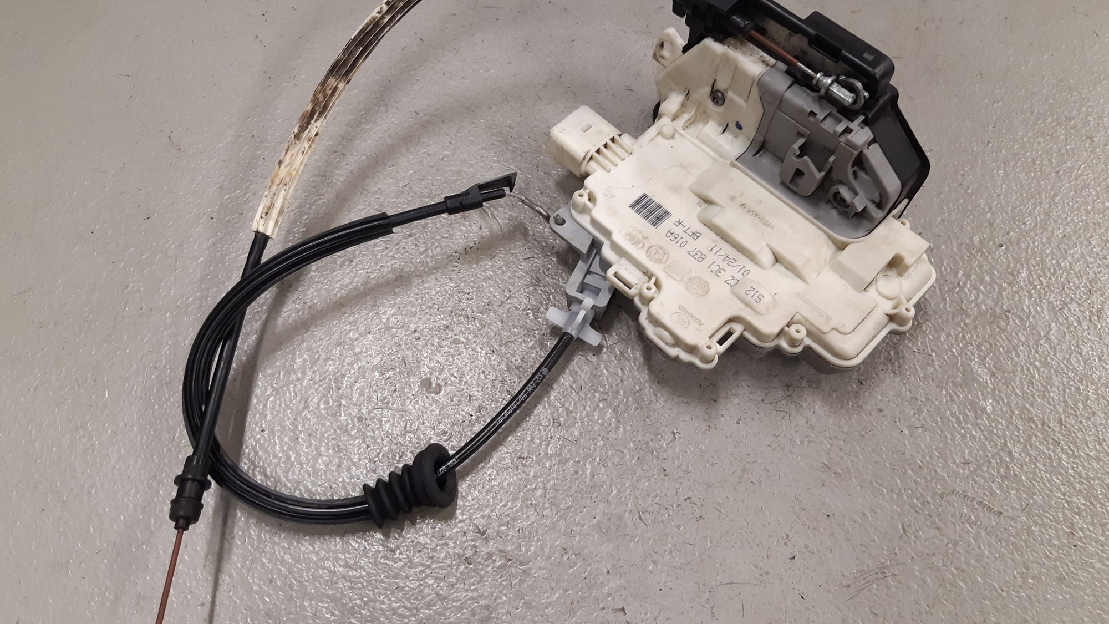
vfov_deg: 40.2
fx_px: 853
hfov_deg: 66.1
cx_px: 553
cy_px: 303
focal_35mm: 29
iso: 100
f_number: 1.7
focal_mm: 3.93
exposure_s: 1/50
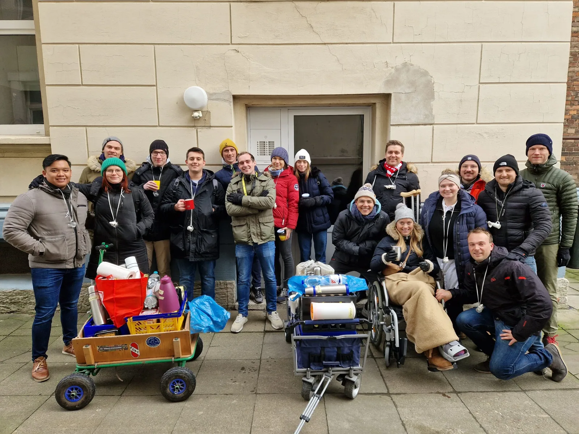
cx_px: 290
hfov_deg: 73.9
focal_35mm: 23
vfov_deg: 58.9
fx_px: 385
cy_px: 217
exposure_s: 1/180
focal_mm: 5.4
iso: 64
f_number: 1.8
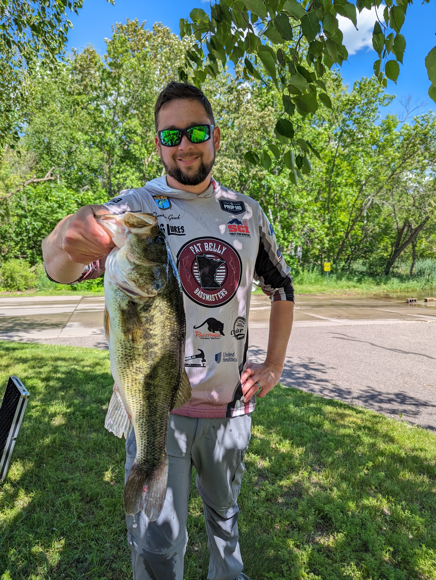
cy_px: 290
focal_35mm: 24
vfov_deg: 71.5
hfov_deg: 56.9
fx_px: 402
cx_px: 218
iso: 41
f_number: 1.85
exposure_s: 1/993
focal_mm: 6.81
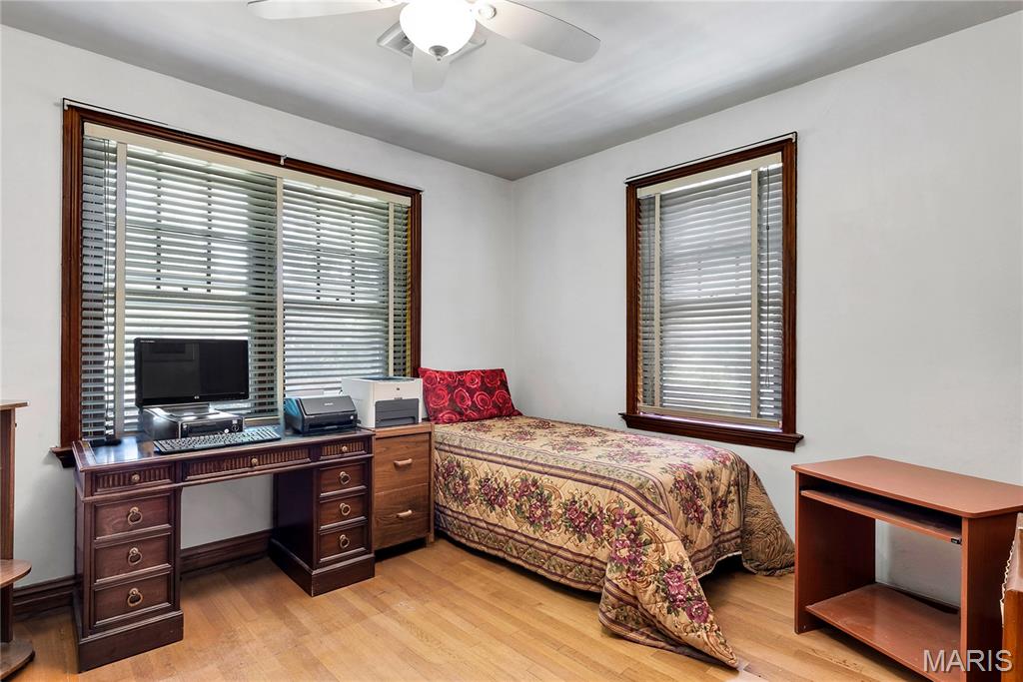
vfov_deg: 67.4
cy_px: 341
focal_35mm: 18
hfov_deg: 90.0
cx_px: 512
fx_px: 512
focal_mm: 18
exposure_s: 1/1.67
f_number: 8
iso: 100
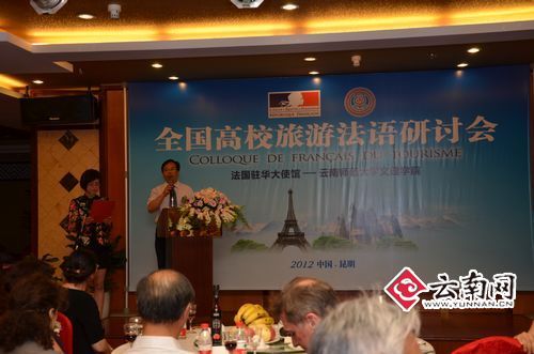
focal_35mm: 57
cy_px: 177
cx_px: 267
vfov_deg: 23.7
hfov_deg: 35.1
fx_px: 844
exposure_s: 1/60
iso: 200
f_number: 5
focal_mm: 38
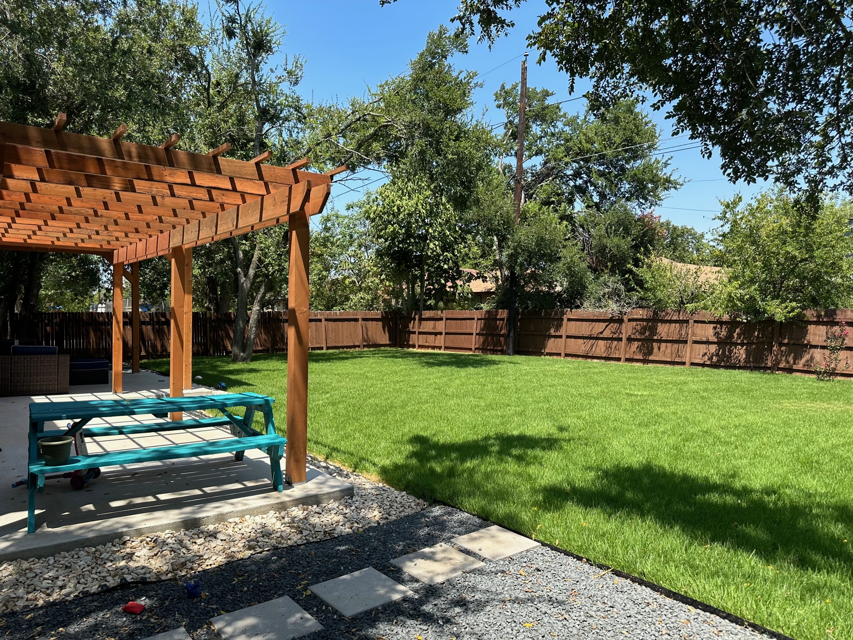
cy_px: 320
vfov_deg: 56.8
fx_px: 591
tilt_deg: -1.0
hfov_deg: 71.6
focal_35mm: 24
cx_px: 426
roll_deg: -0.5
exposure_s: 1/2070
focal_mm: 6.86
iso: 80
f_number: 1.78
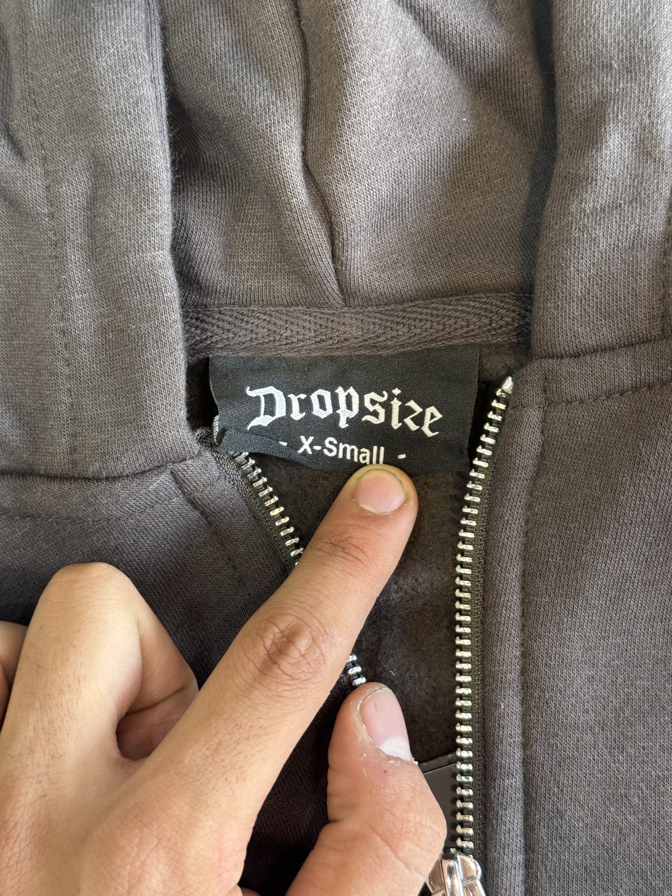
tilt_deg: -84.1
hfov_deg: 30.3
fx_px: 1242
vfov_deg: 39.7
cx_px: 336
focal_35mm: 48
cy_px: 448
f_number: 1.78
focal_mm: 6.76
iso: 125
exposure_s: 1/50
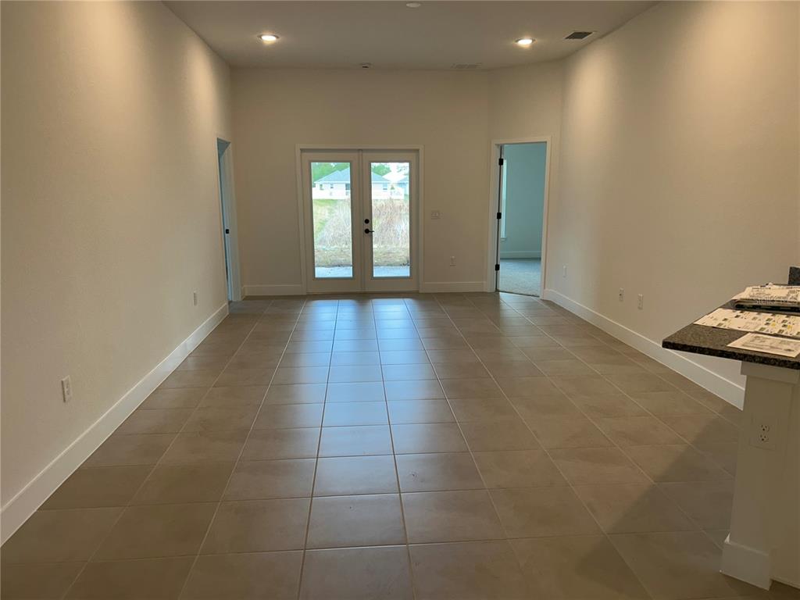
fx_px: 601
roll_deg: +0.0
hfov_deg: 67.3
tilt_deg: -11.3
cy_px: 300
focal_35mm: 26
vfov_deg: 53.1
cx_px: 400
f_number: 1.5
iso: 64
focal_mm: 5.7
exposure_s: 1/121
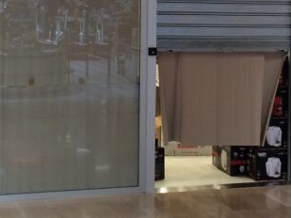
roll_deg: +0.3
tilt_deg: -0.5
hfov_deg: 20.4
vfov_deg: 15.2
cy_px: 14
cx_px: 154
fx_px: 807
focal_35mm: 96
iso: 50
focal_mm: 4.15
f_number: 2.2
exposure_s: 1/30
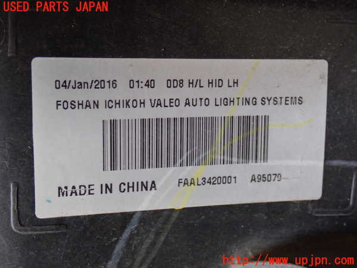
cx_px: 178
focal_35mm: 50
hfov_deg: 38.2
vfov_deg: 29.1
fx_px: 516
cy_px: 134
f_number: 3.2
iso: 500
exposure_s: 1/50
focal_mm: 9.01
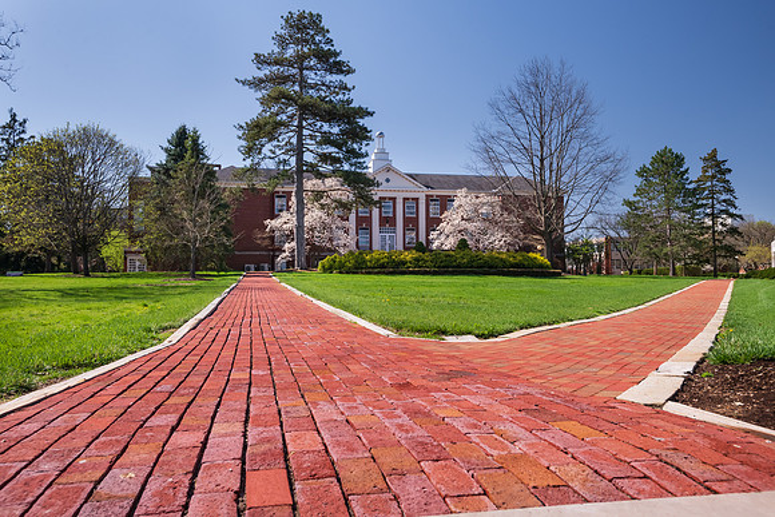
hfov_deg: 61.9
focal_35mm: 30
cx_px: 388
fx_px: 646
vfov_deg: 43.6
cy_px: 258
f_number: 10
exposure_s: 1/250
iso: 500
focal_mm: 30
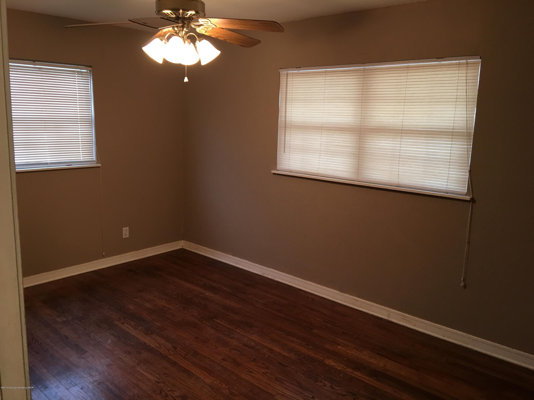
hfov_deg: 61.7
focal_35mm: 29
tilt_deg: -10.4
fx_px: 447
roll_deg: -2.9
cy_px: 200
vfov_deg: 48.2
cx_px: 267
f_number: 2.2
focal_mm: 4.15
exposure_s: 1/15
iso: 50
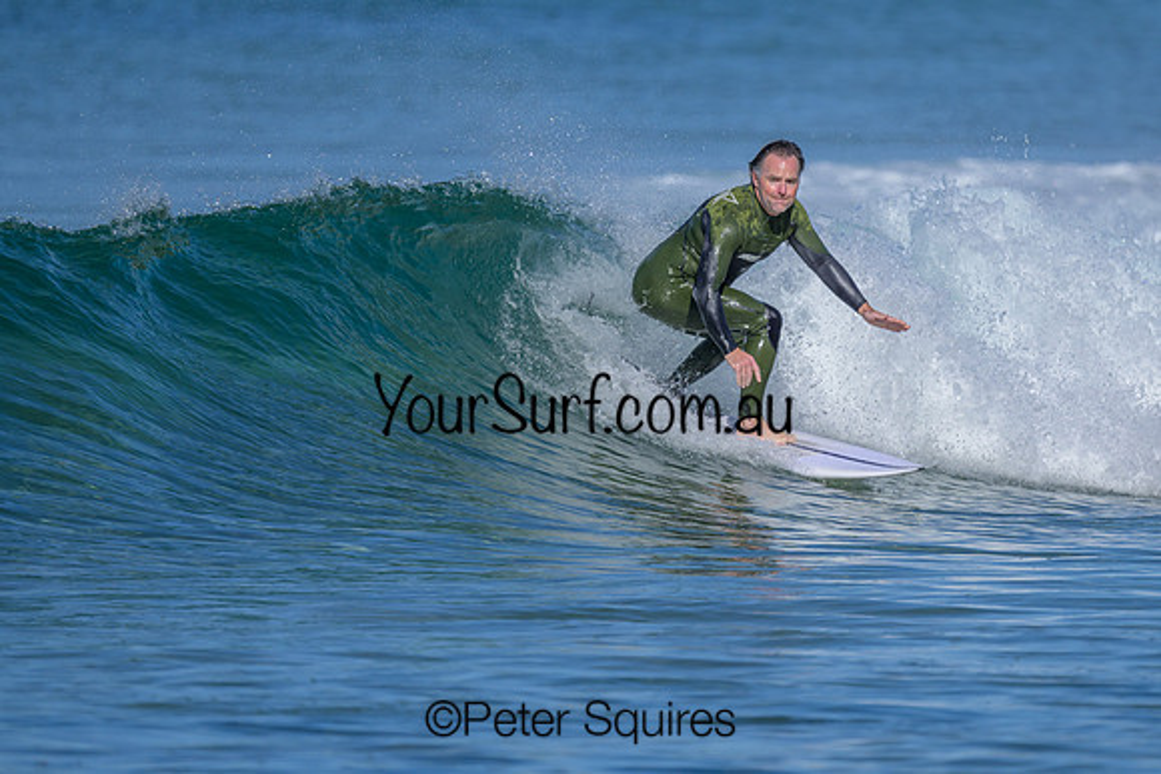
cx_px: 724
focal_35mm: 1093
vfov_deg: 1.3
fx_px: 35254
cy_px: 351
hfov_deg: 1.9
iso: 200
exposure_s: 1/2000
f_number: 6.3
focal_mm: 800
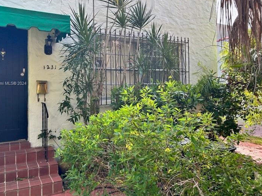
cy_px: 84
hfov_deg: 59.8
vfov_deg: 46.7
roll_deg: +1.3
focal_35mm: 30
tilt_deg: +0.4
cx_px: 117
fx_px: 227
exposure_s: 1/327
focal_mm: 5.7
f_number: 1.5
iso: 50
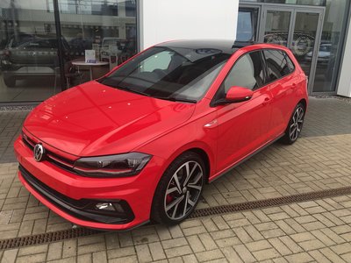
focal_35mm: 28
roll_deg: -0.9
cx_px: 176
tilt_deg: -16.9
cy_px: 132
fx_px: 284
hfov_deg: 63.4
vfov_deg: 49.7
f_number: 1.8
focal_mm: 4
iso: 20
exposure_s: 1/410
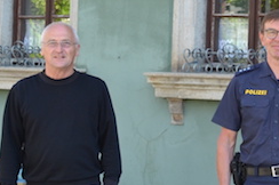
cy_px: 108
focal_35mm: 133
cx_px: 409
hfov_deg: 14.5
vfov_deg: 10.3
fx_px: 1029
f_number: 5.6
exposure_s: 1/125
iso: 220
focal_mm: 20
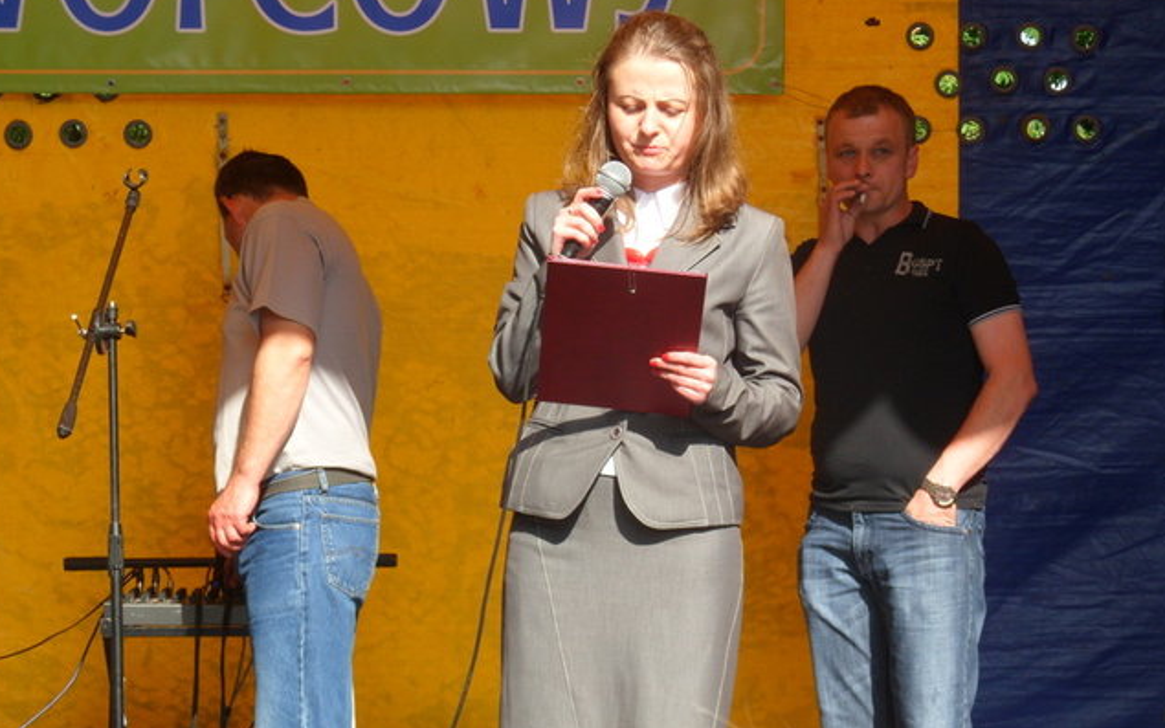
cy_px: 347
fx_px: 4477
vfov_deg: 9.3
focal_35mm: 141
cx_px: 571
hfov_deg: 14.8
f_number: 5.4
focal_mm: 22.5
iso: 80
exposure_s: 1/180
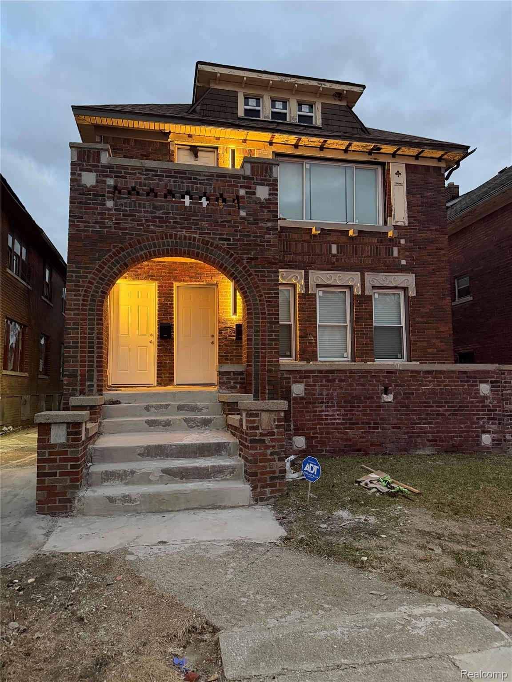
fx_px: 473
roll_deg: +0.0
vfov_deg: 71.6
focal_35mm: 24
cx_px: 256
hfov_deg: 56.8
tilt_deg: +5.0
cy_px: 341
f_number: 1.78
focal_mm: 6.76
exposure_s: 1/30
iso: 800
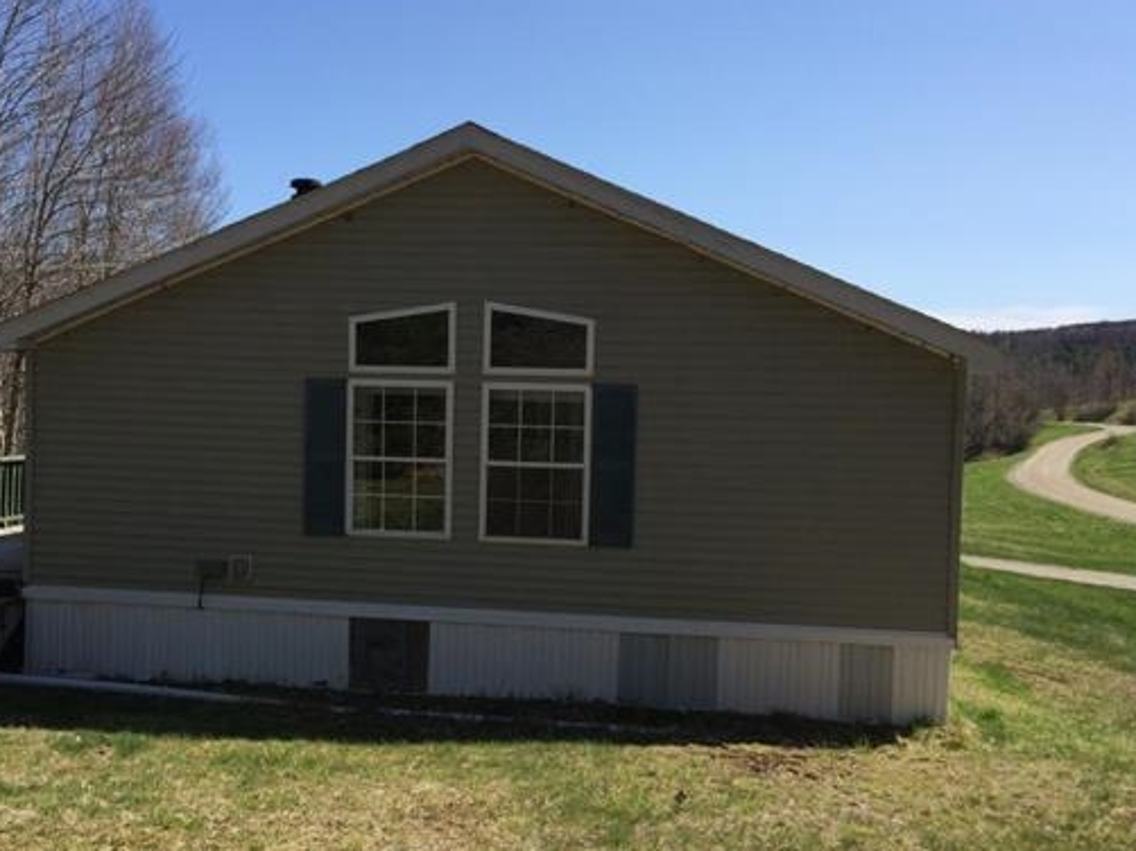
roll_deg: +0.4
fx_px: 1214
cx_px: 475
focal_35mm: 37
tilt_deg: -3.3
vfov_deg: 38.6
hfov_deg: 49.9
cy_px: 444
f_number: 2.2
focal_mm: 4.15
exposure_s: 1/1953
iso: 32
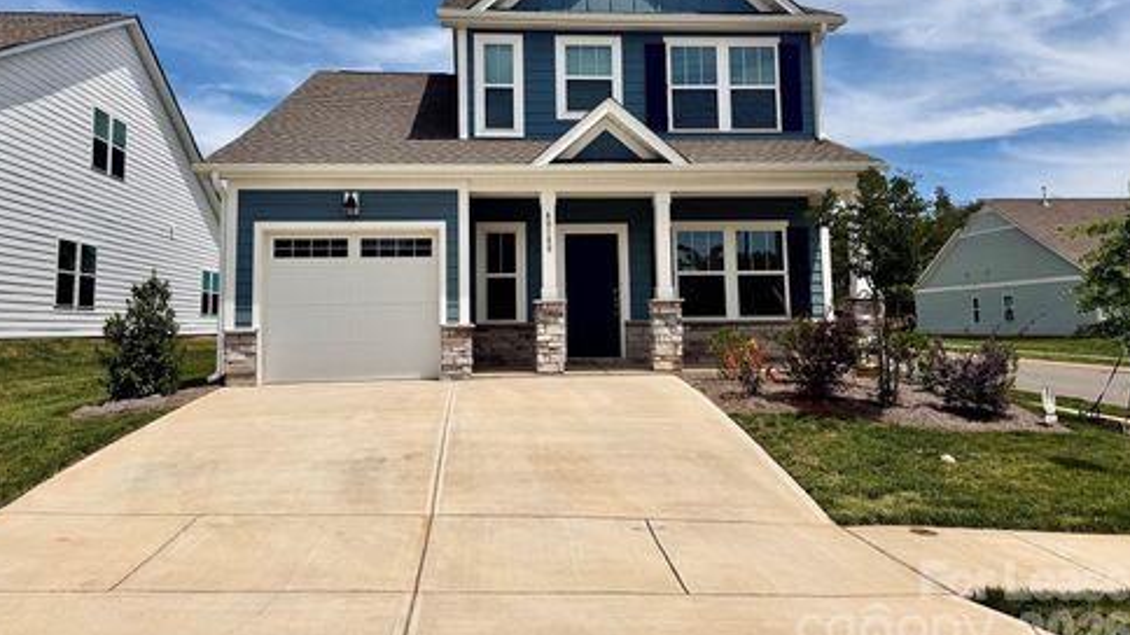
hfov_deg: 69.9
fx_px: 809
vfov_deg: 42.5
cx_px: 556
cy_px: 235
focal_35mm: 27
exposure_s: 1/9091
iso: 80
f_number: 1.78
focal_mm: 6.76
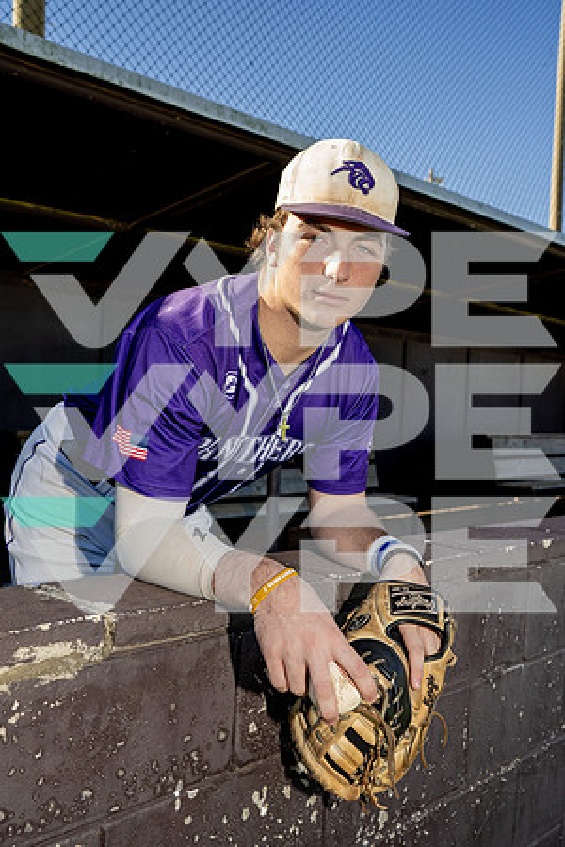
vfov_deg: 54.4
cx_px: 282
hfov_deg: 37.9
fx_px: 824
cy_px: 424
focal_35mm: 35
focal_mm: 35
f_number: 5.6
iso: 80
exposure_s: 1/250
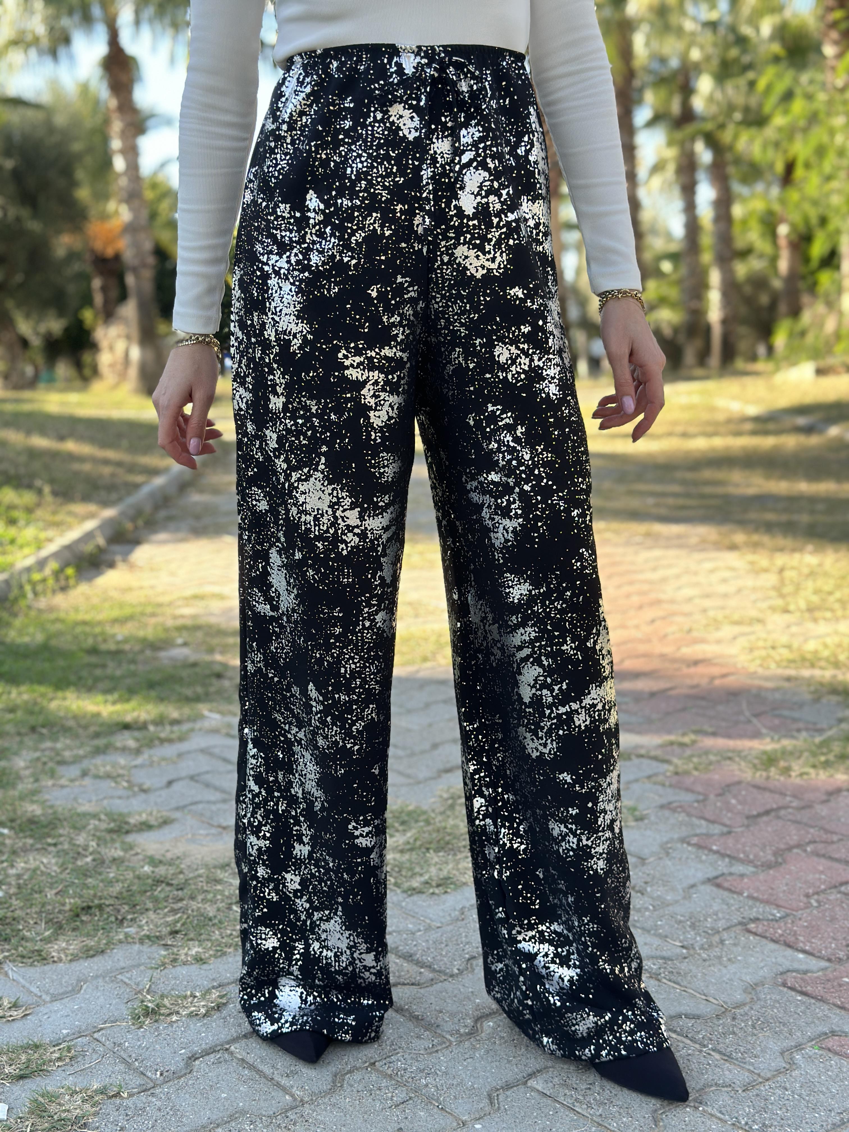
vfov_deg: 39.7
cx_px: 424
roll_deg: +1.8
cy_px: 566
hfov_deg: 30.3
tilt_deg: -7.4
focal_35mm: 48
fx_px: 1570
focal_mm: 6.86
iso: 80
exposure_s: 1/519
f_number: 1.78
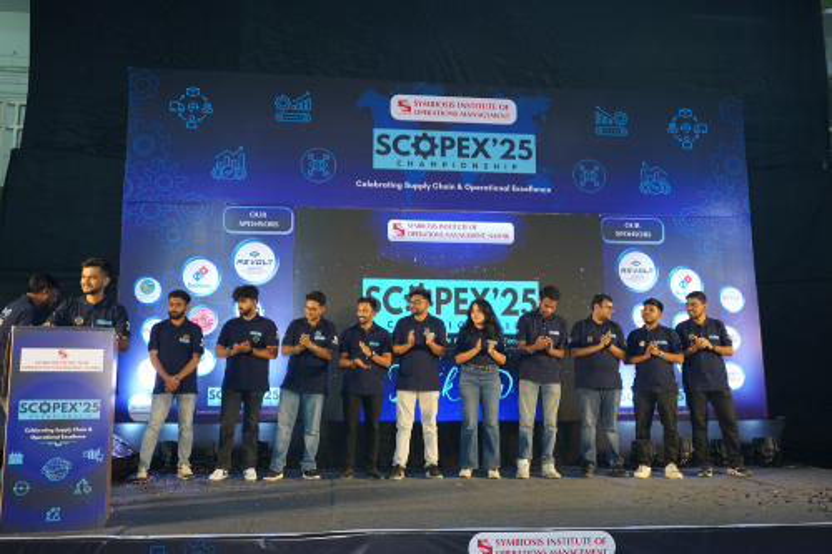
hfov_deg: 58.7
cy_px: 277
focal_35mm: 32
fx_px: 739
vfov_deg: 41.1
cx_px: 416
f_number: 5
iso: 1600
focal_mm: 32
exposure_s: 1/160
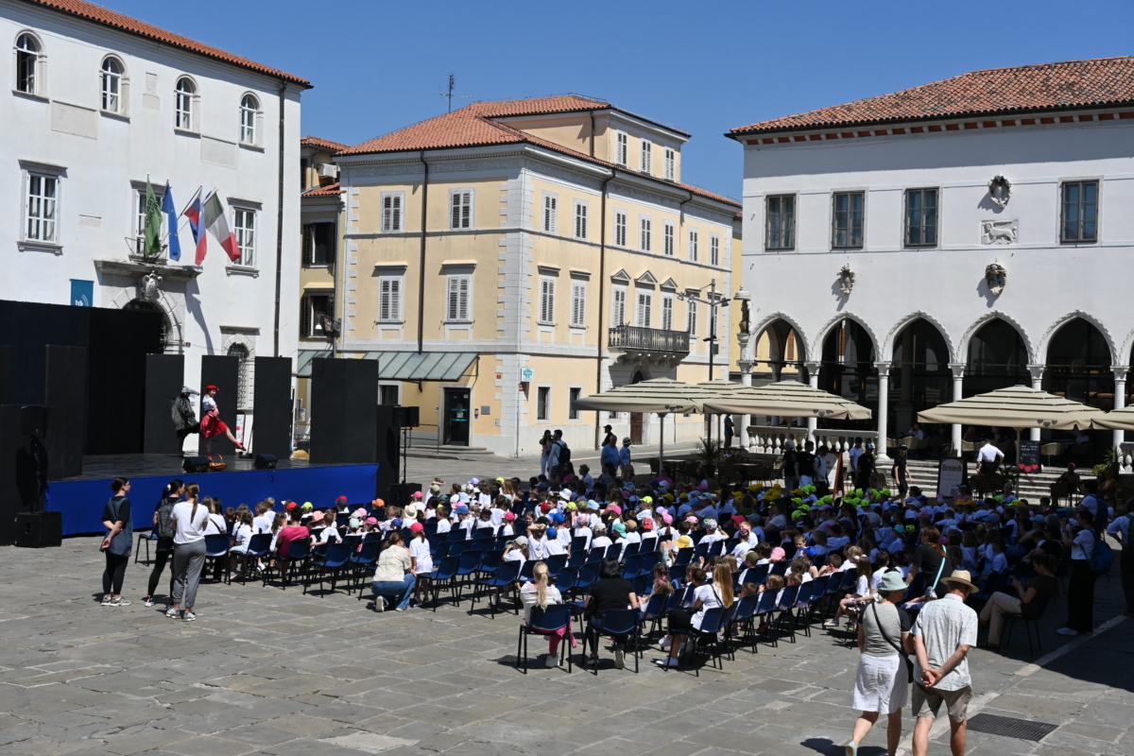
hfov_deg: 43.6
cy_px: 378
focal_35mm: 45
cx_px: 567
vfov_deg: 29.9
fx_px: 1417
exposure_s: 1/500
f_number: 8
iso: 100
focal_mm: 30
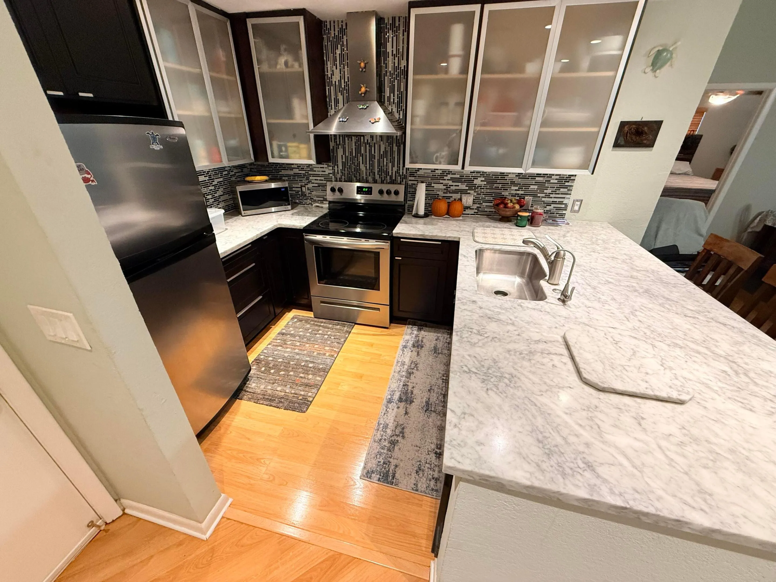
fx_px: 314
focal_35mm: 14
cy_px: 291
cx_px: 388
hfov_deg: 102.1
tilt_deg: -26.7
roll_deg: +0.2
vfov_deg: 85.7
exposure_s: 1/60
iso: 320
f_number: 2.2
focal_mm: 2.22
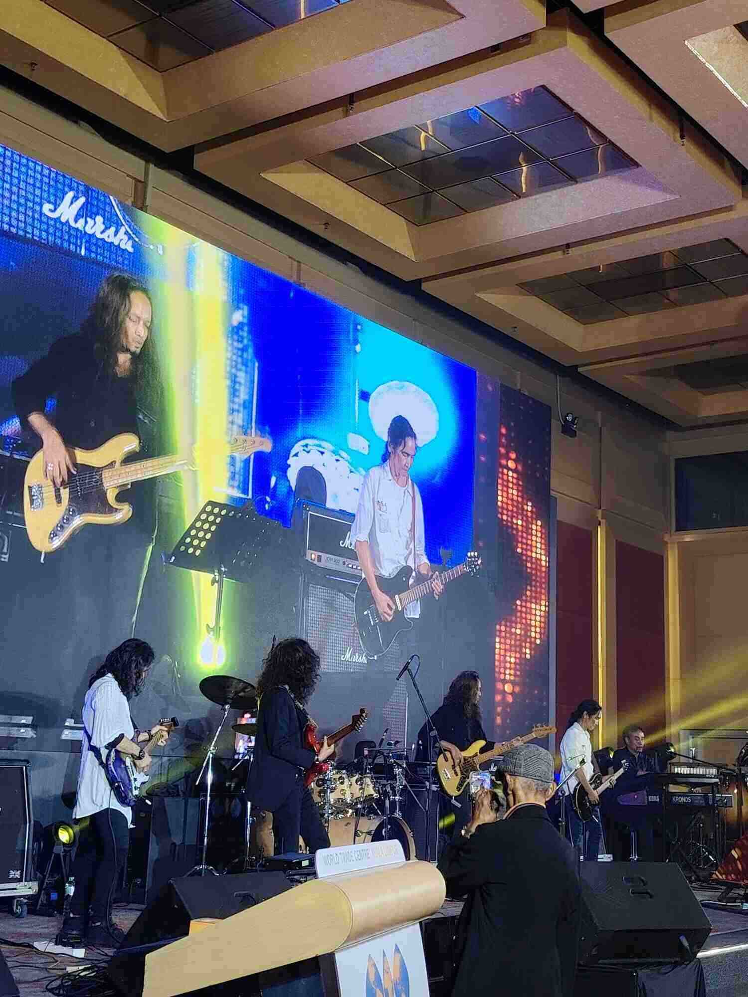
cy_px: 498
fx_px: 1383
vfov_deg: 39.7
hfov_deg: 30.3
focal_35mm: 48
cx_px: 374
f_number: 1.75
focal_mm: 5.25
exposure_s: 1/33.3
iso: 388
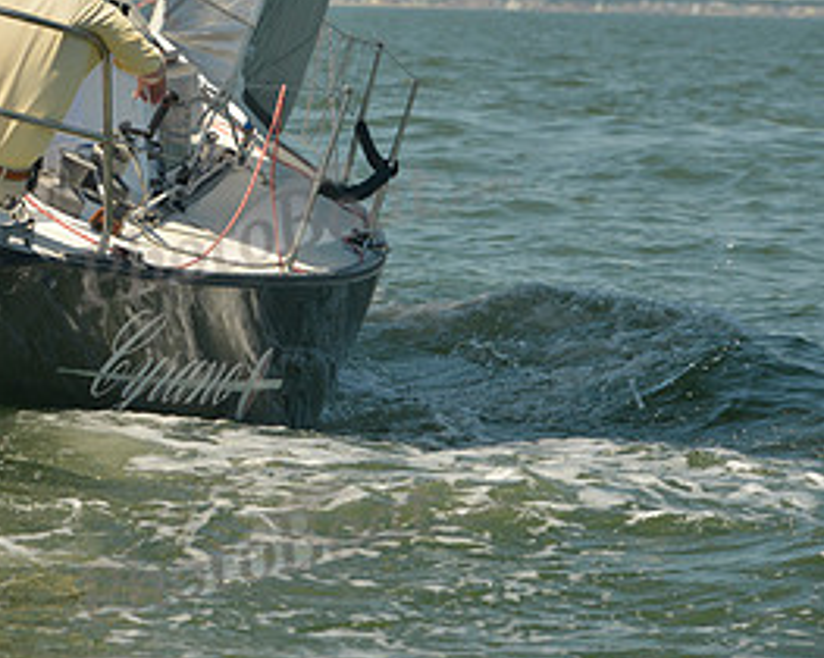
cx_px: -81
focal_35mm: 228
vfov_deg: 6.8
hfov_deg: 8.4
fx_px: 5556
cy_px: 108
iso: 200
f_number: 6.3
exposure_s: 1/640
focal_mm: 110
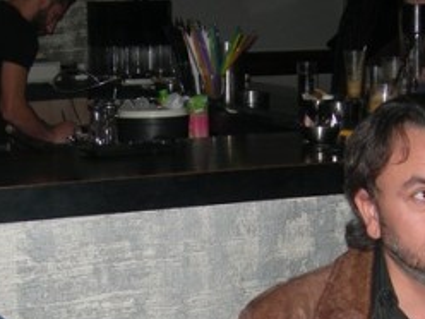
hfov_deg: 19.4
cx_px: 173
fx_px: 1240
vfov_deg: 14.4
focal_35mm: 101
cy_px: 313
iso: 55
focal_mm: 7.8
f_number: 2.8
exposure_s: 1/60.1
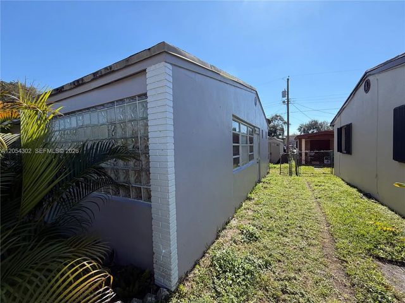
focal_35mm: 14
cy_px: 152
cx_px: 202
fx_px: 164
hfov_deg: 102.1
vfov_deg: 85.7
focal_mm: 2.22
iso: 25
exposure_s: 1/770
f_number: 2.2
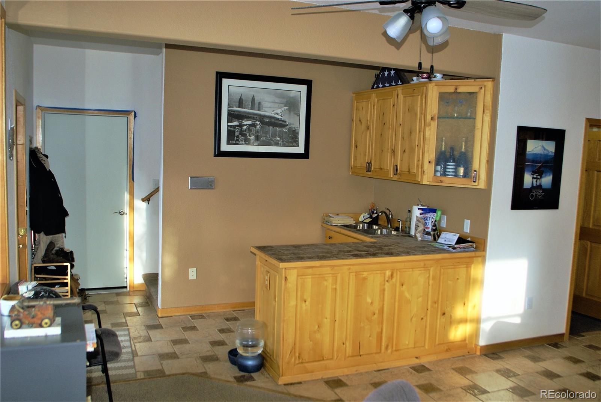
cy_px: 201
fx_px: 501
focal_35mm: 30
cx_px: 300
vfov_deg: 43.7
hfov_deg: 61.9
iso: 160
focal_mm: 20
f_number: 3.2
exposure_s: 1/60
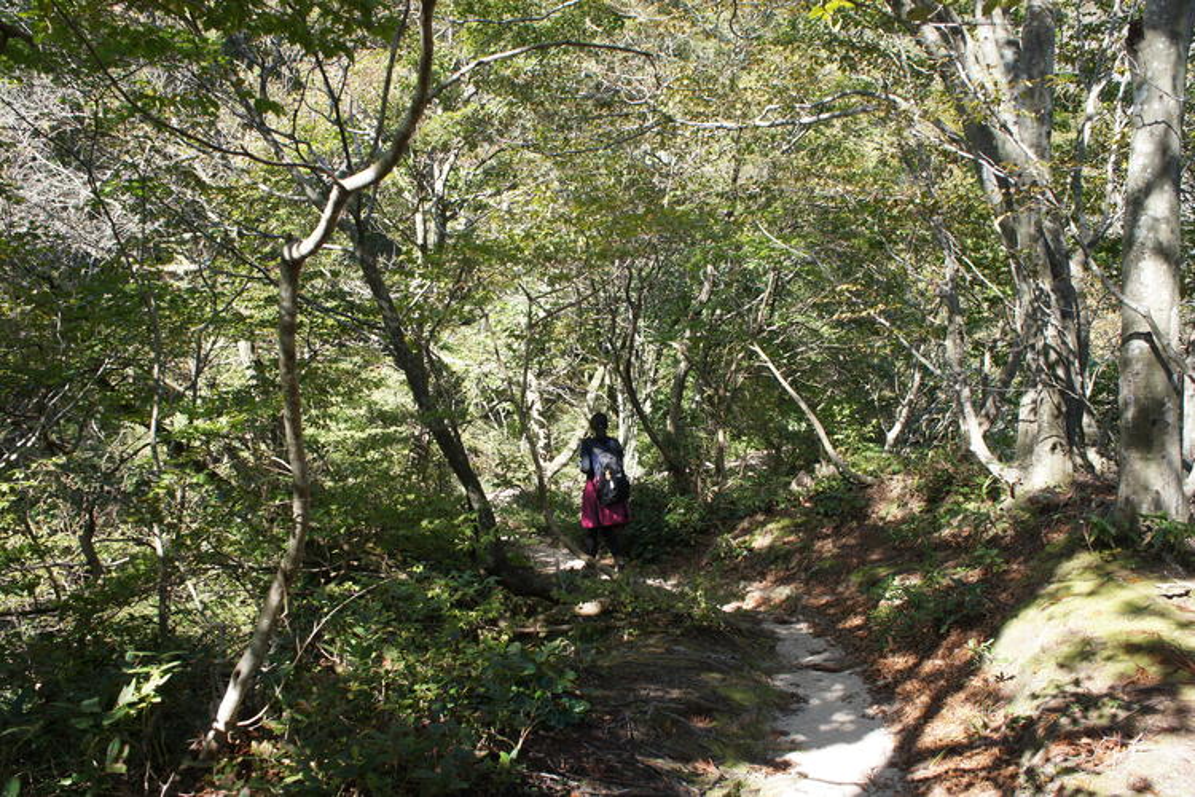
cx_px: 598
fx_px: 946
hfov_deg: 64.6
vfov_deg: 45.7
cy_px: 398
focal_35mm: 28
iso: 200
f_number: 5.6
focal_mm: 19
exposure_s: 1/125
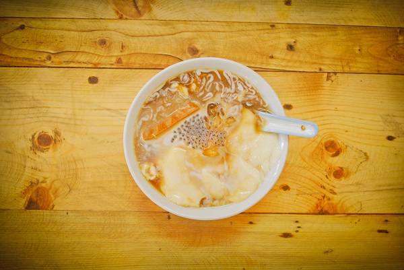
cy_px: 135
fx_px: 438
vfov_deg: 34.3
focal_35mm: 39
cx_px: 202
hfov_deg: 49.5
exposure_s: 1/13
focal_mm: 26
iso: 200
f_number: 5
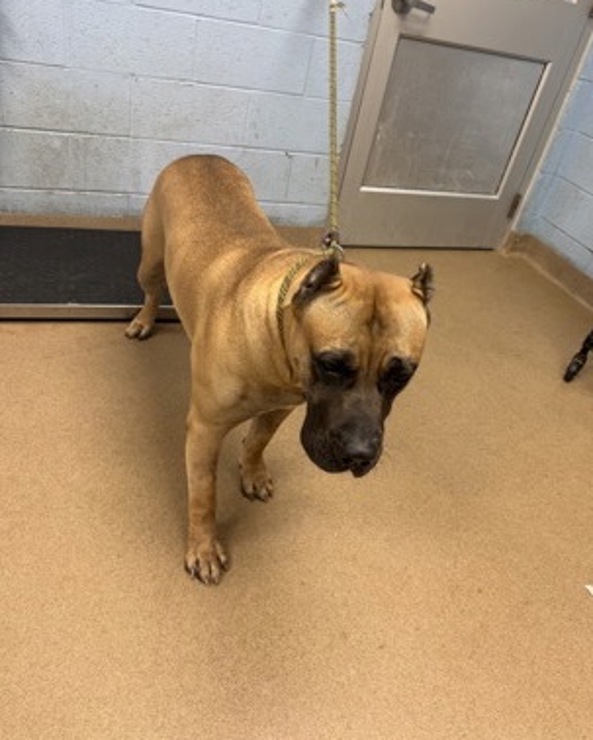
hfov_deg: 55.0
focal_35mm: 26
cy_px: 352
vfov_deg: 66.0
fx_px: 570
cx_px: 306
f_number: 1.78
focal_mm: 6.76
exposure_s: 1/61
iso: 100
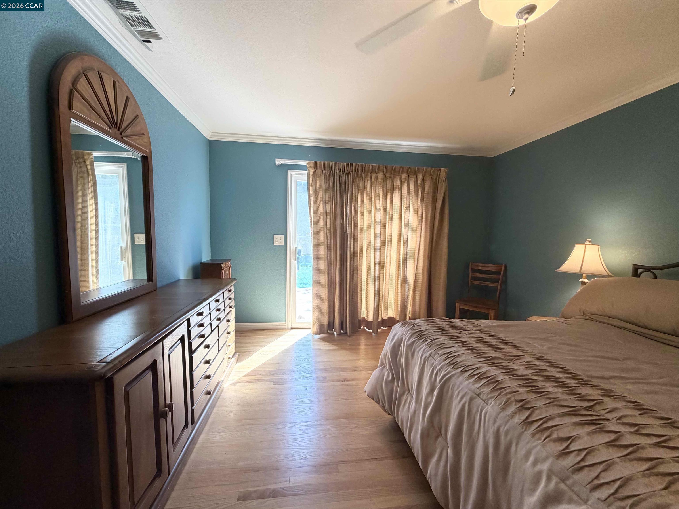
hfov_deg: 102.1
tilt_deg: -3.7
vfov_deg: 85.7
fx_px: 275
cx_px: 340
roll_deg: -0.8
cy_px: 254
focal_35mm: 14
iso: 200
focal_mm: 2.22
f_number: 2.2
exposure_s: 1/120
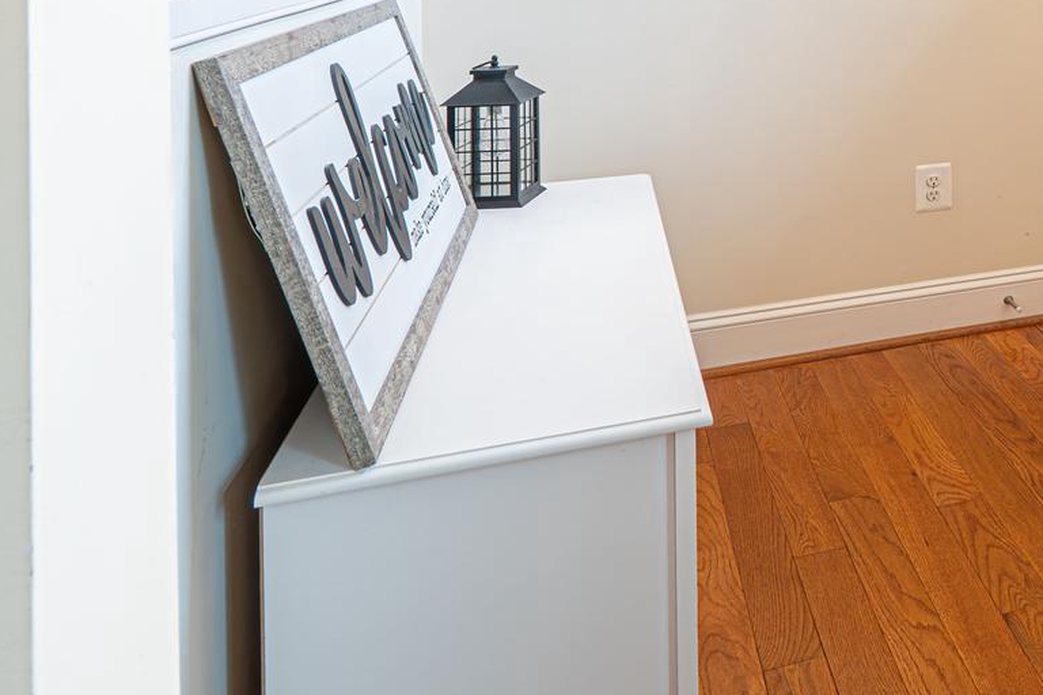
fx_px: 927
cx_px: 1211
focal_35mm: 32
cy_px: -91
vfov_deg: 34.7
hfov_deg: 42.3
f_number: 7.1
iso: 100
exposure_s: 1/5
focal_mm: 12
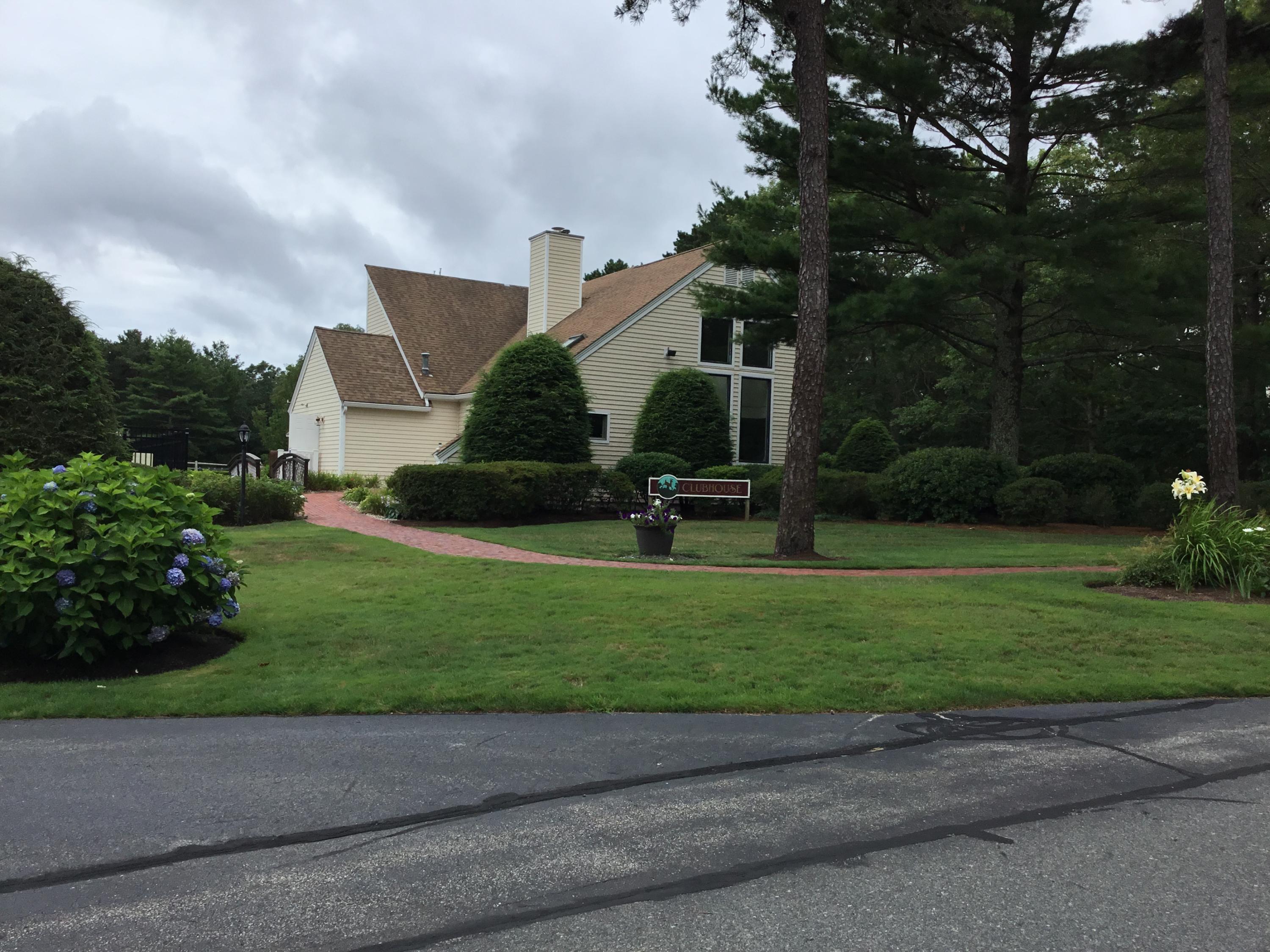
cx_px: 635
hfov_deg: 58.4
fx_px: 1137
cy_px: 476
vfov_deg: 45.4
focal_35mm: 31
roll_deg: -1.5
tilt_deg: -2.1
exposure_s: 1/1101
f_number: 2.4
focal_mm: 3.3
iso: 25
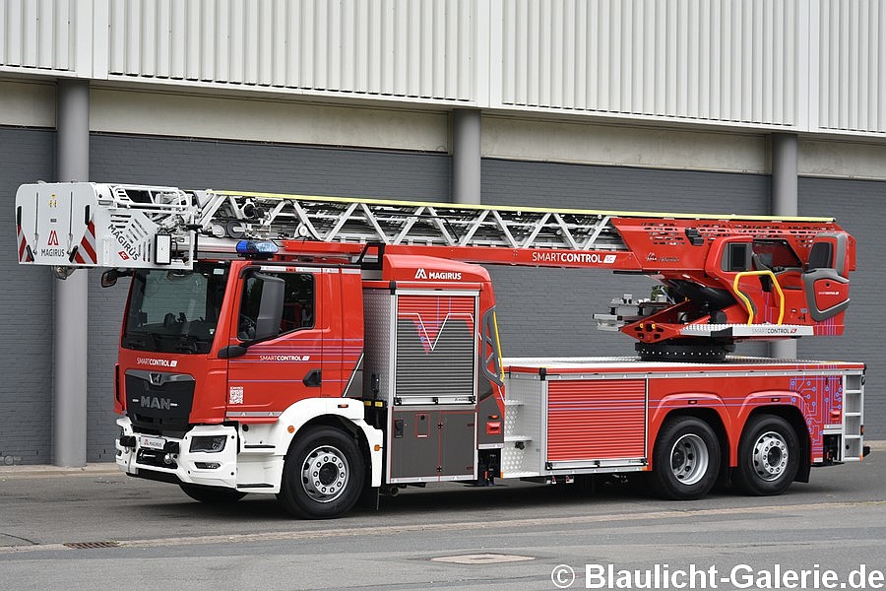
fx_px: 2092
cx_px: 443
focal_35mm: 85
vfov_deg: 16.1
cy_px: 296
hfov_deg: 23.9
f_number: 6.3
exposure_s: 1/160
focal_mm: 85
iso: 400
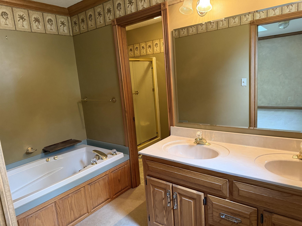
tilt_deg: -9.9
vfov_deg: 56.8
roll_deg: +5.1
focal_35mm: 24
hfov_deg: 71.6
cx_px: 151
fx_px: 209
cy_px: 113
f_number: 1.78
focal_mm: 6.76
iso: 640
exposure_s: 1/60
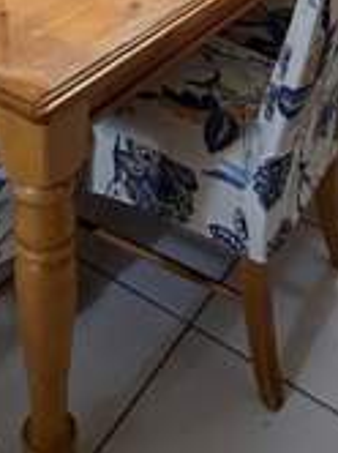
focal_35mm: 54
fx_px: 705
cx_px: 93
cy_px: -68
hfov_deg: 26.7
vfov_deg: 30.9
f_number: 2.2
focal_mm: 2.22
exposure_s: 1/60
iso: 400
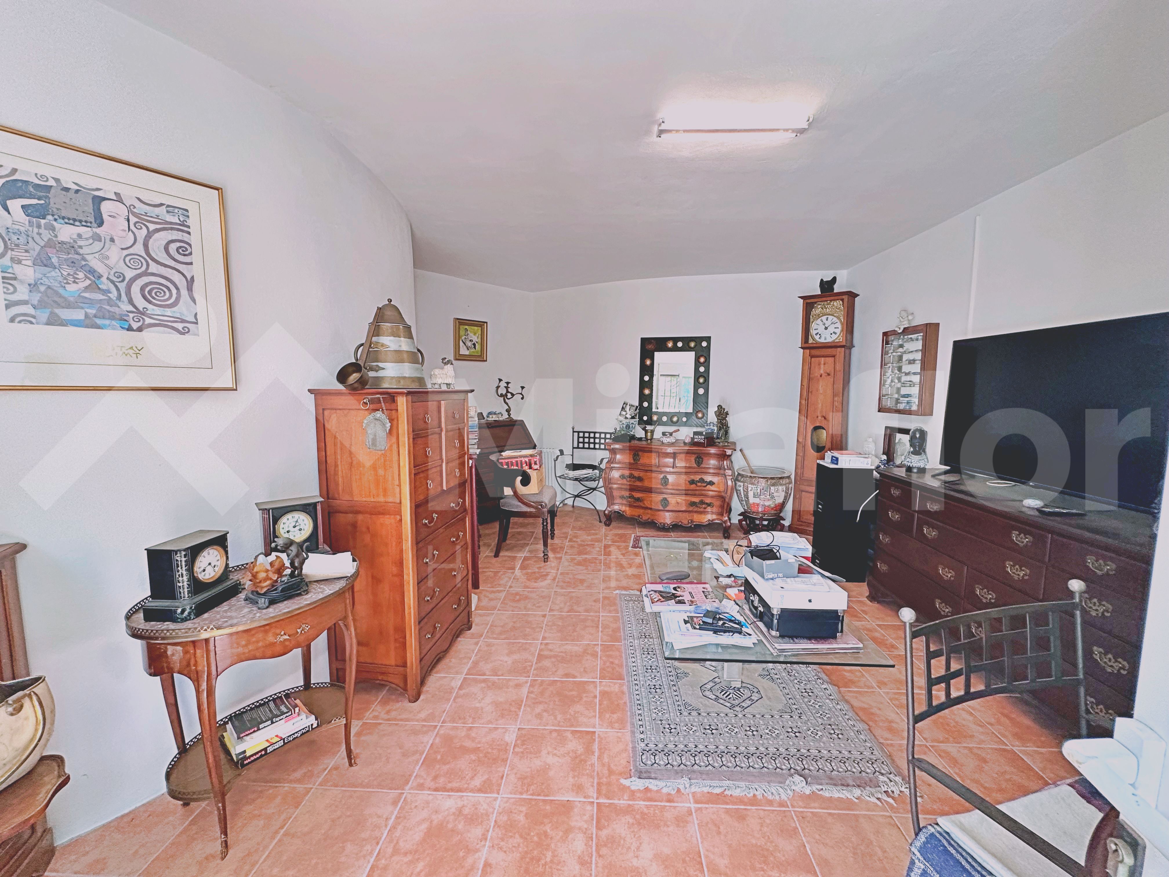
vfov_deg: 85.7
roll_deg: +0.0
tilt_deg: -6.0
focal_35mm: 14
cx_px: 584
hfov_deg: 102.1
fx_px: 473
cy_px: 438
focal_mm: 2.22
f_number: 2.2
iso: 250
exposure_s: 1/100
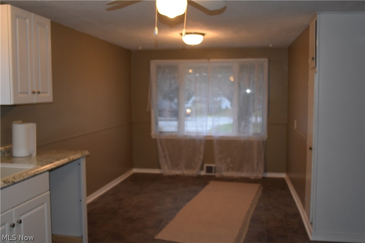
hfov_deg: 53.1
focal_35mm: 36
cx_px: 182
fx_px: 365
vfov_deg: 36.9
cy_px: 122
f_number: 4
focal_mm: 24
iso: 1250
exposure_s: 1/60
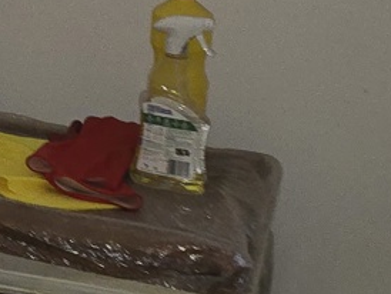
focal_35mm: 161
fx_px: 1820
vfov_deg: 8.9
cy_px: -225
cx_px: -504
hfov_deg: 10.7
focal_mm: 6.3
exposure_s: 1/25
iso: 125
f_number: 1.7
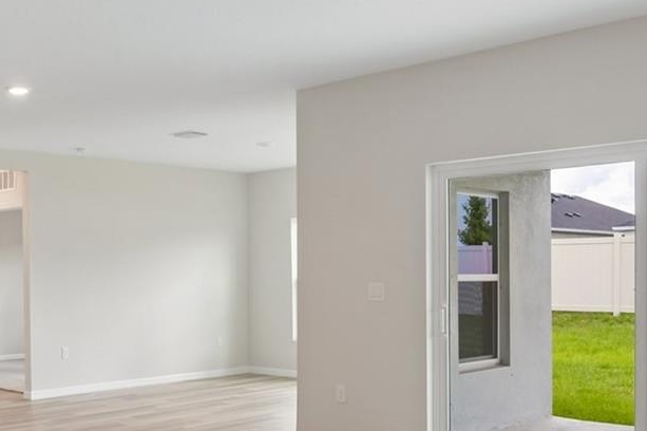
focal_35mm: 47
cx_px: 119
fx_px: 844
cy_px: 300
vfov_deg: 28.4
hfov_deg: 40.1
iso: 400
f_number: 8
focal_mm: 18
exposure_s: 1/40
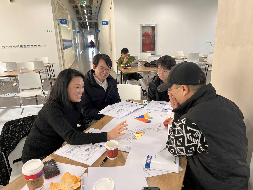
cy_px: 95
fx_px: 190
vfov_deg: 53.1
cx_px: 126
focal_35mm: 26
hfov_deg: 67.3
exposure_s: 1/121
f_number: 1.5
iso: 100
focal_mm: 5.7
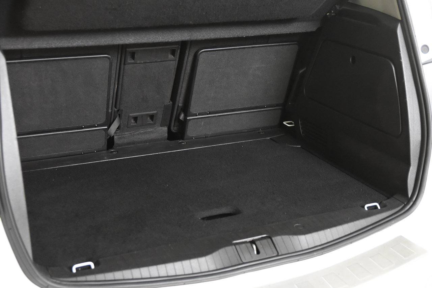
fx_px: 684
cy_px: 144
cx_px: 216
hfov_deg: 35.1
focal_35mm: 57
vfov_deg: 23.8
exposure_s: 1/60
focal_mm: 38
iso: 4000
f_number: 3.5
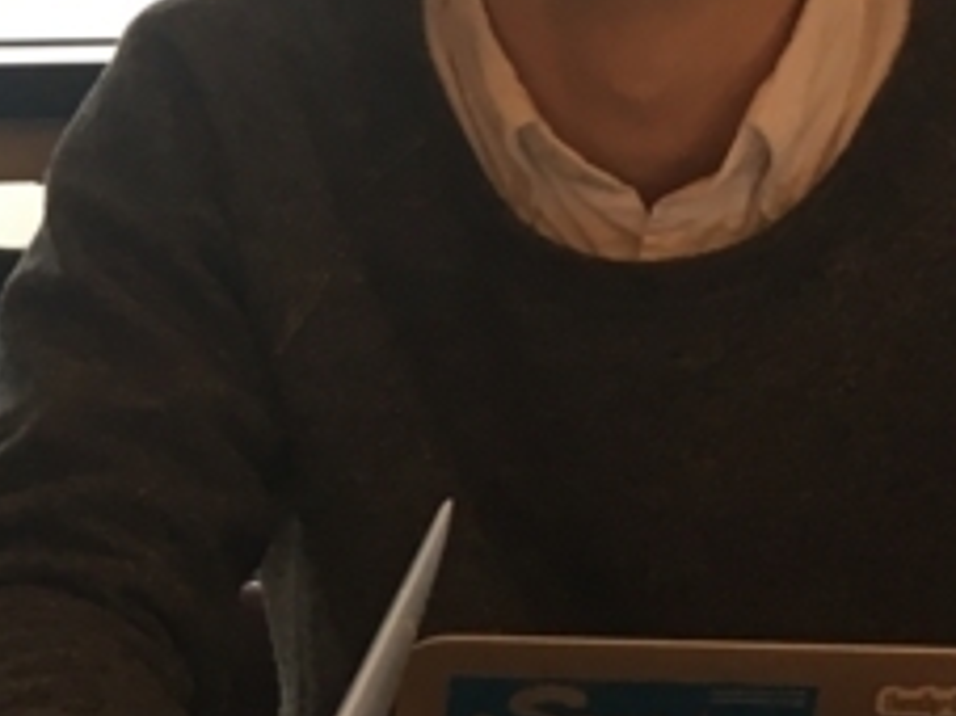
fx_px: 3616
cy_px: 42
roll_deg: +0.0
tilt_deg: -2.2
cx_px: -152
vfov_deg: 11.2
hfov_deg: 14.6
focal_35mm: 131
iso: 50
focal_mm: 4.15
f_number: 2.2
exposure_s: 1/30
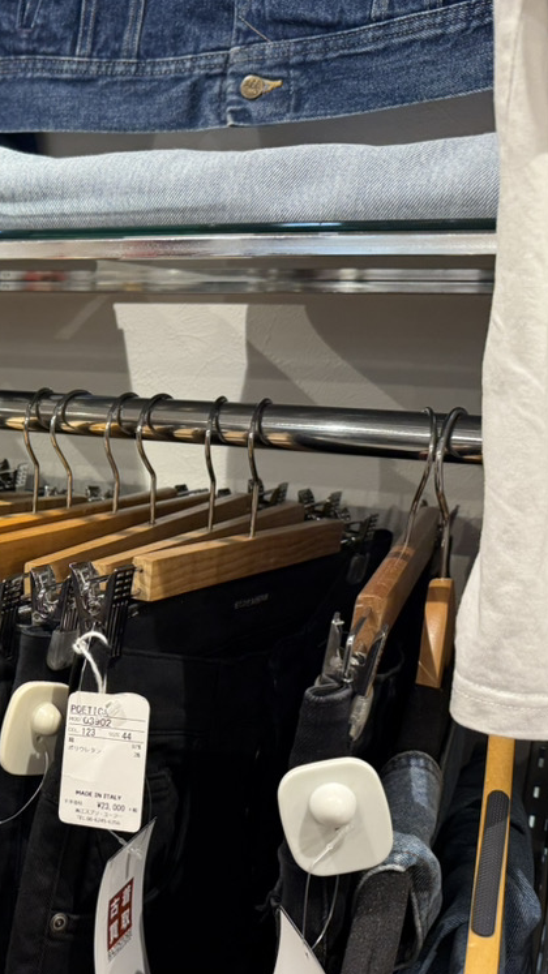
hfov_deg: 26.2
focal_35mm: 42
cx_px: -51
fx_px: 1085
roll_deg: -1.6
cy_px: 575
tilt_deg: -12.4
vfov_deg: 48.1
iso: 160
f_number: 1.78
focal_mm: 6.76
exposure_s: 1/100
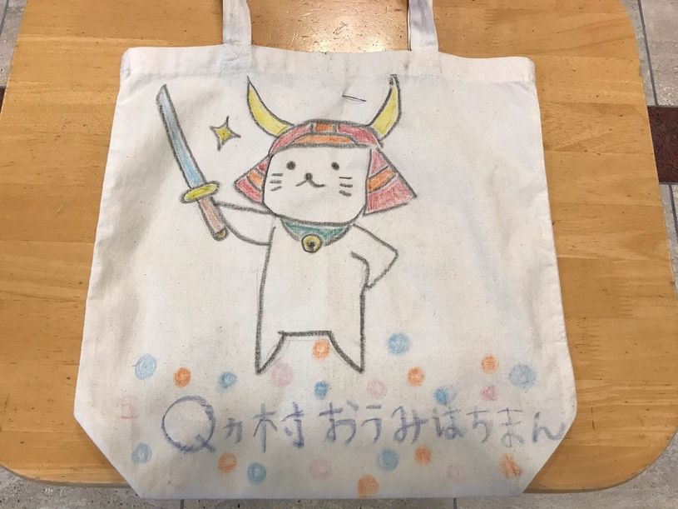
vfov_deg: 49.7
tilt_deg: -74.0
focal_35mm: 28
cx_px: 339
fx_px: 548
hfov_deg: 63.5
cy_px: 254
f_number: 1.8
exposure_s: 1/40
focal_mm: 3.99
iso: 25
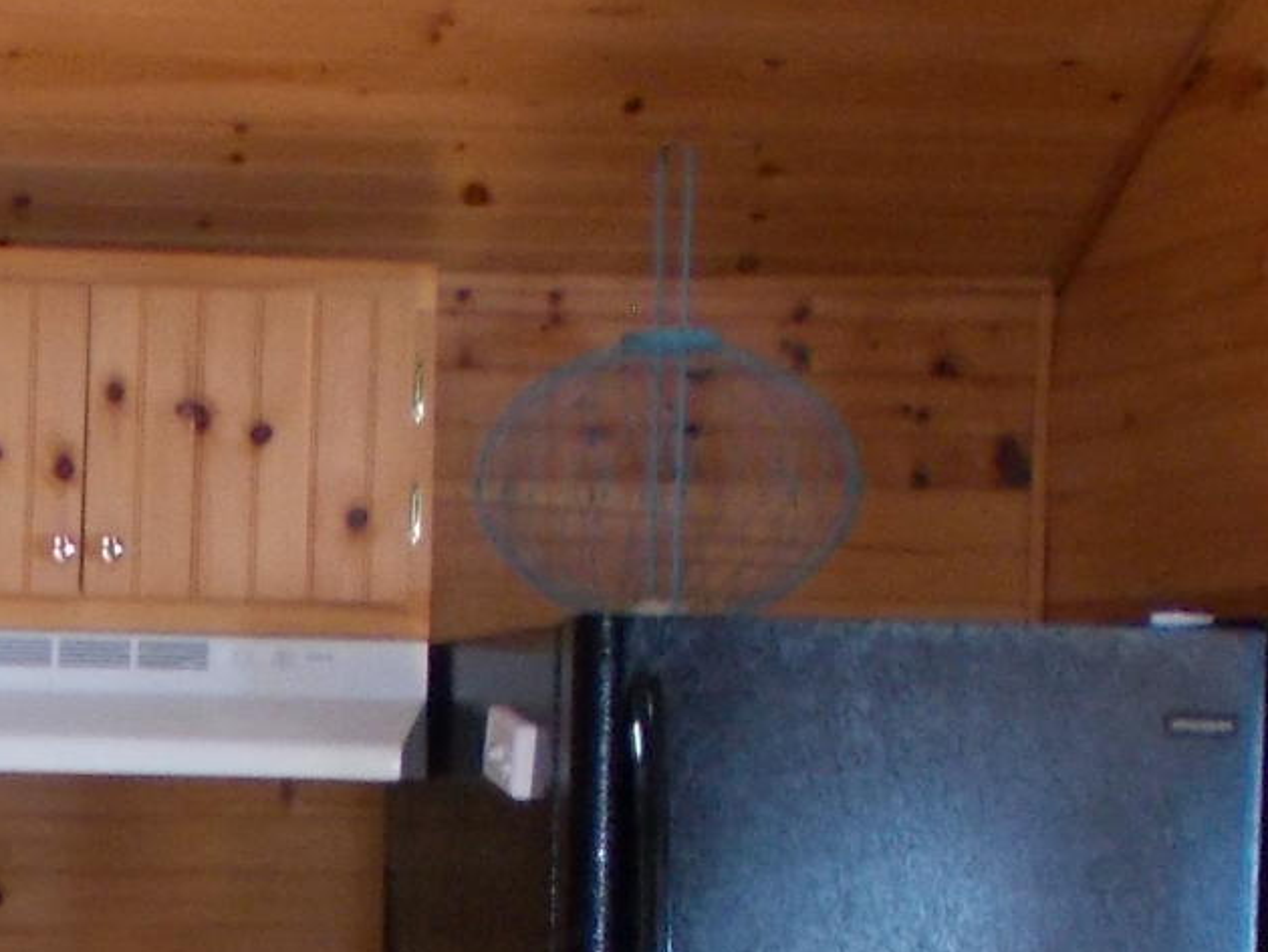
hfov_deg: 15.3
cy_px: 1166
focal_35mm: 124
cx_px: -254
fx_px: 4543
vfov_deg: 11.7
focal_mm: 4.6
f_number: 3.2
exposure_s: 1/25
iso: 180
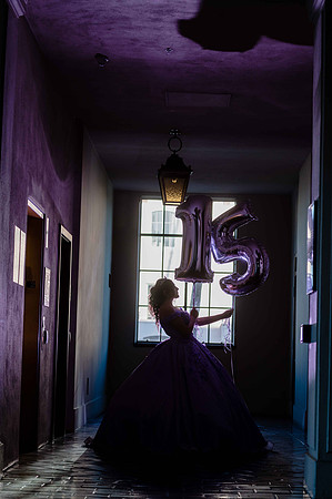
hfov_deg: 16.6
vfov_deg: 24.8
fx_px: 1137
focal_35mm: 82
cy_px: 250
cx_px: 166
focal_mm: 82
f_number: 4.5
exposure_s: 1/200
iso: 200
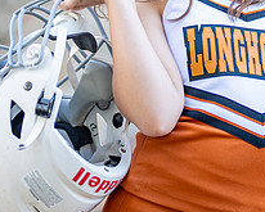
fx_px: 1240
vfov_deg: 9.7
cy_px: -8
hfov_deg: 12.1
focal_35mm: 158
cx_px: 235
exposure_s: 1/500
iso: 125
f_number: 1.2
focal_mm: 50
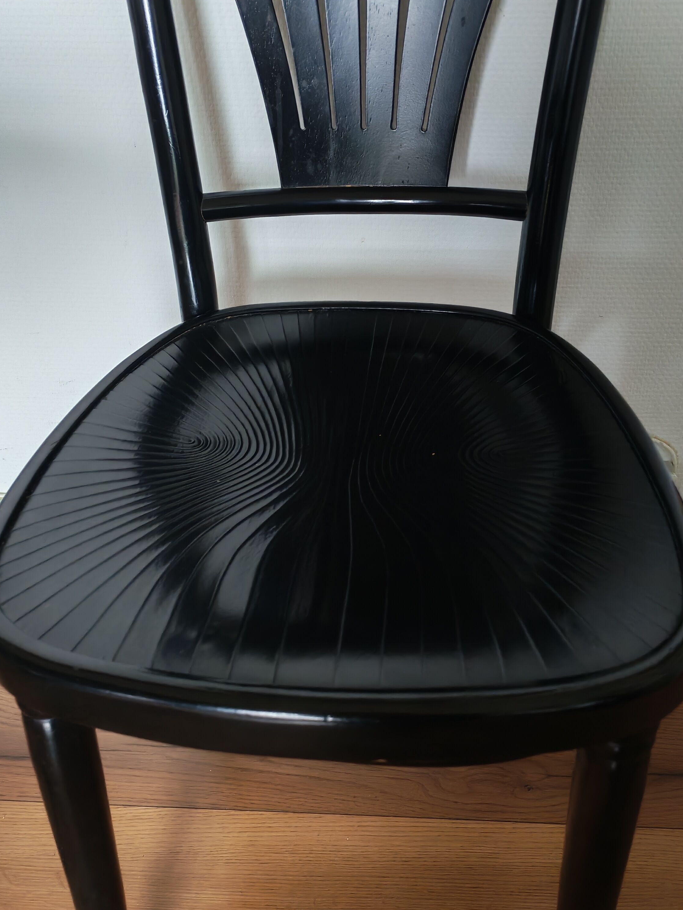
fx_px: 973
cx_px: 347
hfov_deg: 38.7
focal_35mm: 37
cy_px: 313
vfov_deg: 49.4
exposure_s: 1/50
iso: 1000
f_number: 1.9
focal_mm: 6.12
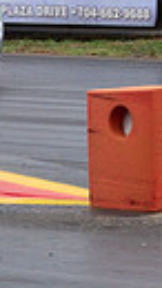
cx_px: -337
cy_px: -51
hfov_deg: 3.1
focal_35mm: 383
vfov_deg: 5.6
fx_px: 2931
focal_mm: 55
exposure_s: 1/640
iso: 1000
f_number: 13
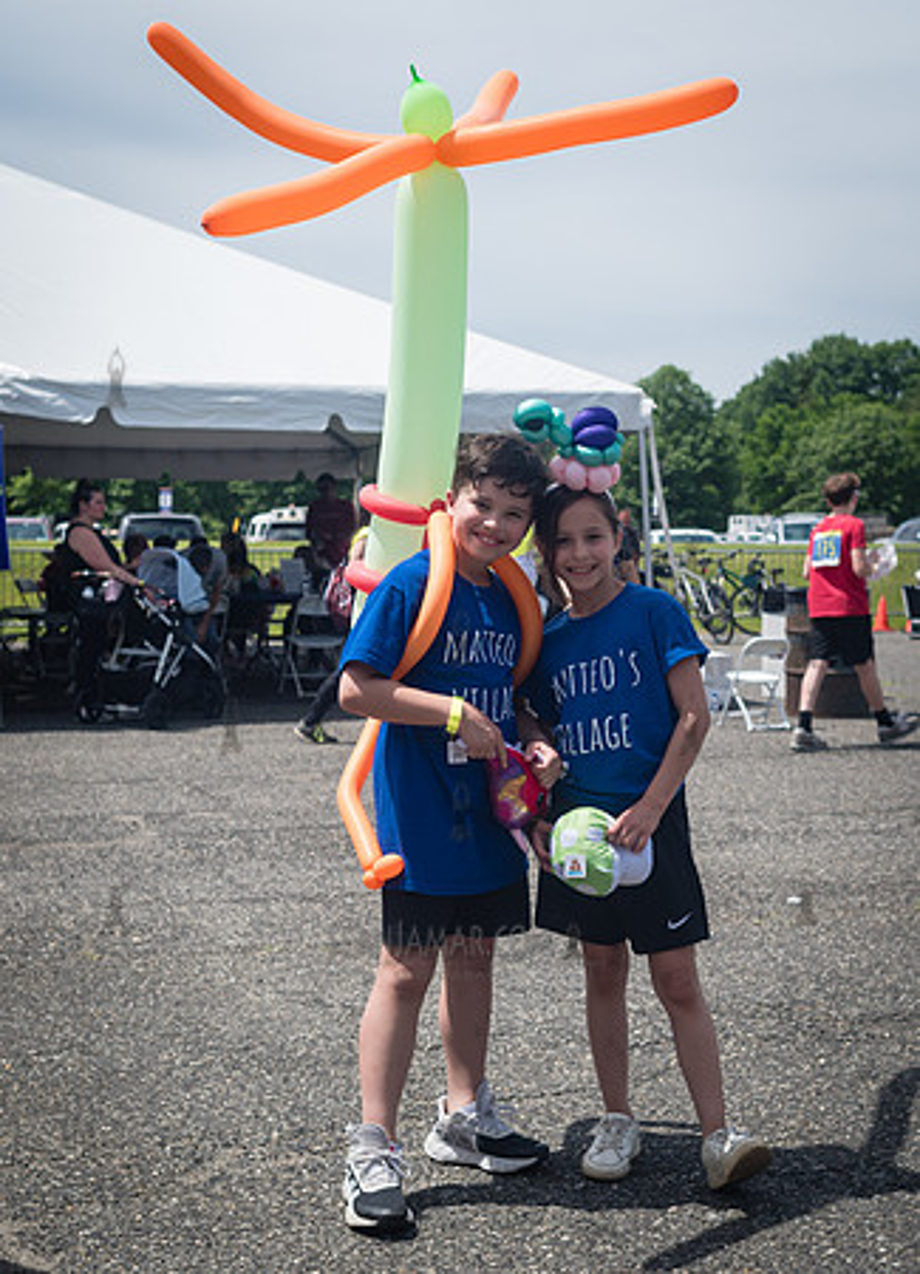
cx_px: 495
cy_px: 637
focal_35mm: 51
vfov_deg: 37.9
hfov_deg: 27.8
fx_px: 1857
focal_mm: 35
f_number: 4
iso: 200
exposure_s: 1/2000
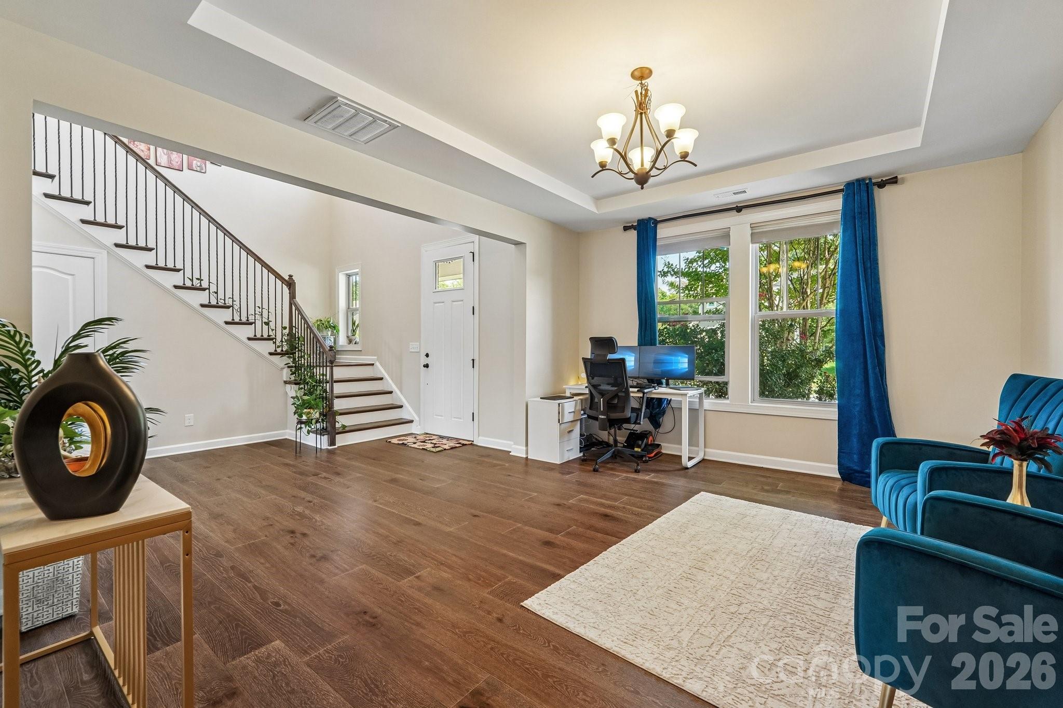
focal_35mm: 15
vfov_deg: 77.3
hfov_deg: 100.4
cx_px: 532
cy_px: 354
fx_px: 443
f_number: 8
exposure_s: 1/8
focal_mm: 10
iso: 400
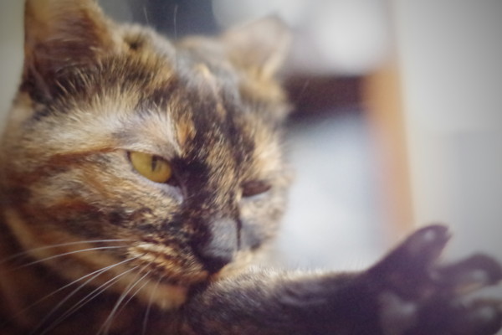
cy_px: 168
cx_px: 251
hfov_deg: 27.0
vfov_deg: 18.2
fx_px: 1046
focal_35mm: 75
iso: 16000
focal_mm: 50
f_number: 2.8
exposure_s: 1/250
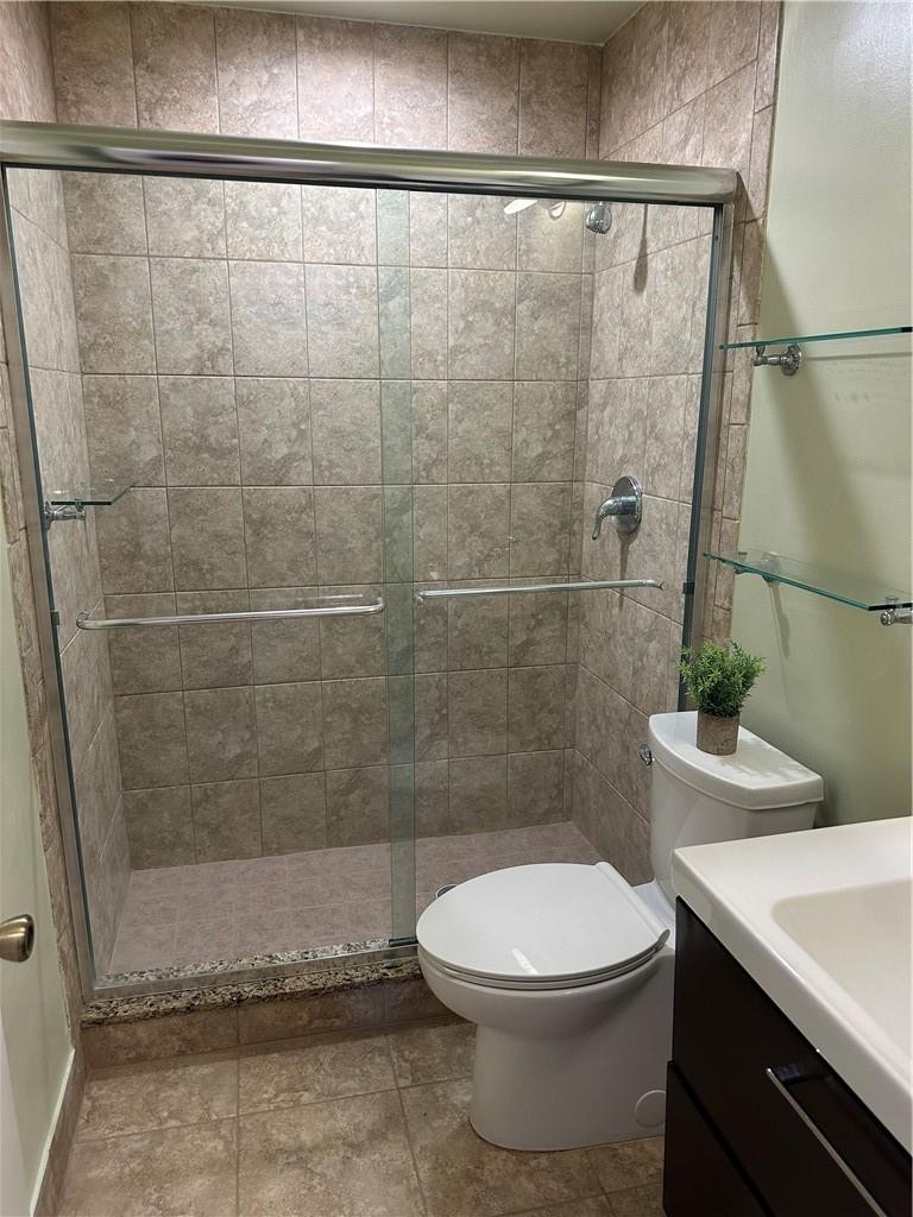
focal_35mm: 24
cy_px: 608
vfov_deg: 71.6
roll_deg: +0.8
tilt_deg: -13.3
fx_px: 844
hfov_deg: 56.8
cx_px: 456
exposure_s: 1/60
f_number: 1.78
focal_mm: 6.86
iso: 200
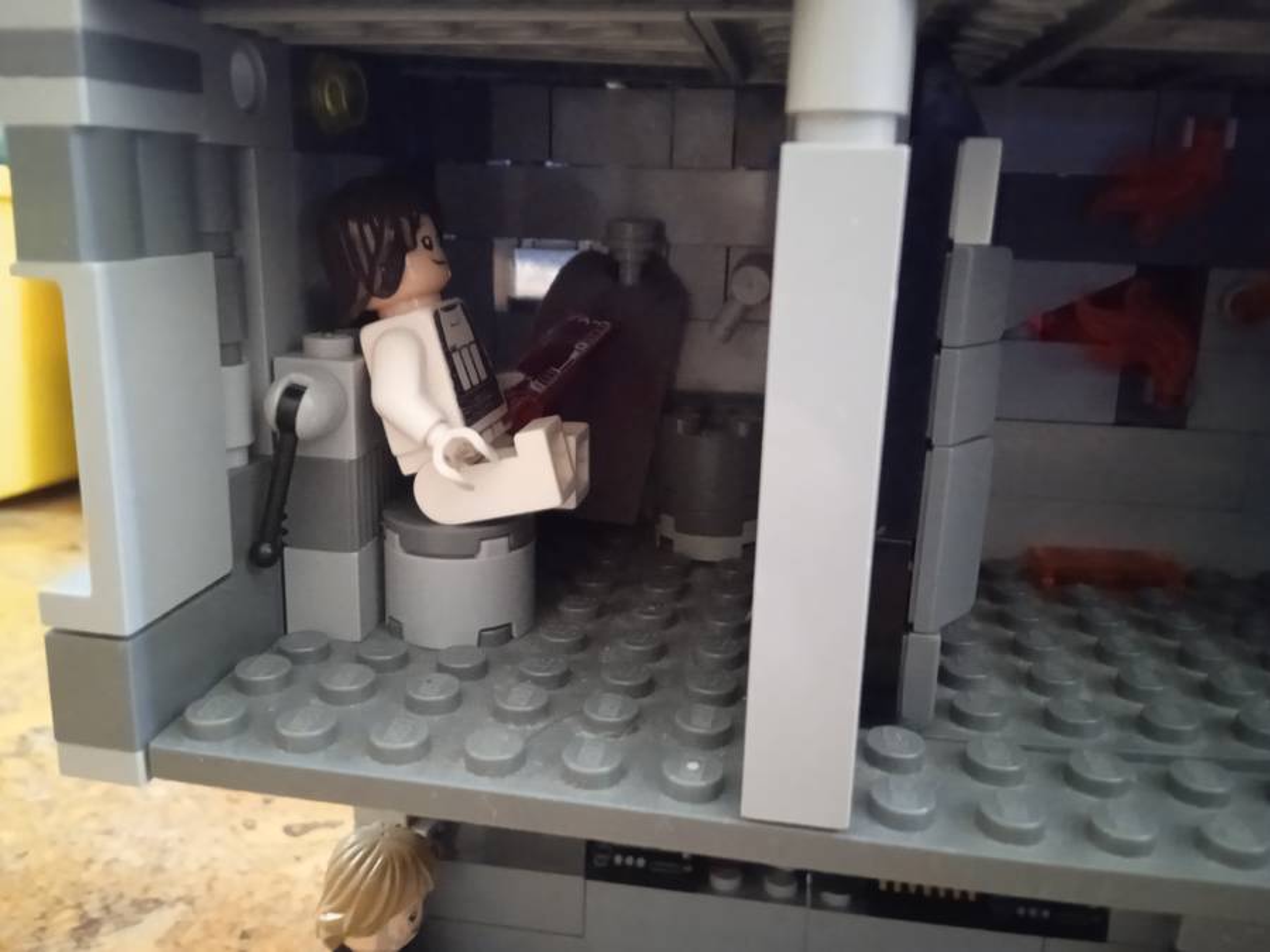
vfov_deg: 49.7
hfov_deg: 63.4
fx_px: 1027
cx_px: 635
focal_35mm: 28
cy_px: 476
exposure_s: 1/10
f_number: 2.2
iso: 3923
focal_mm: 3.43
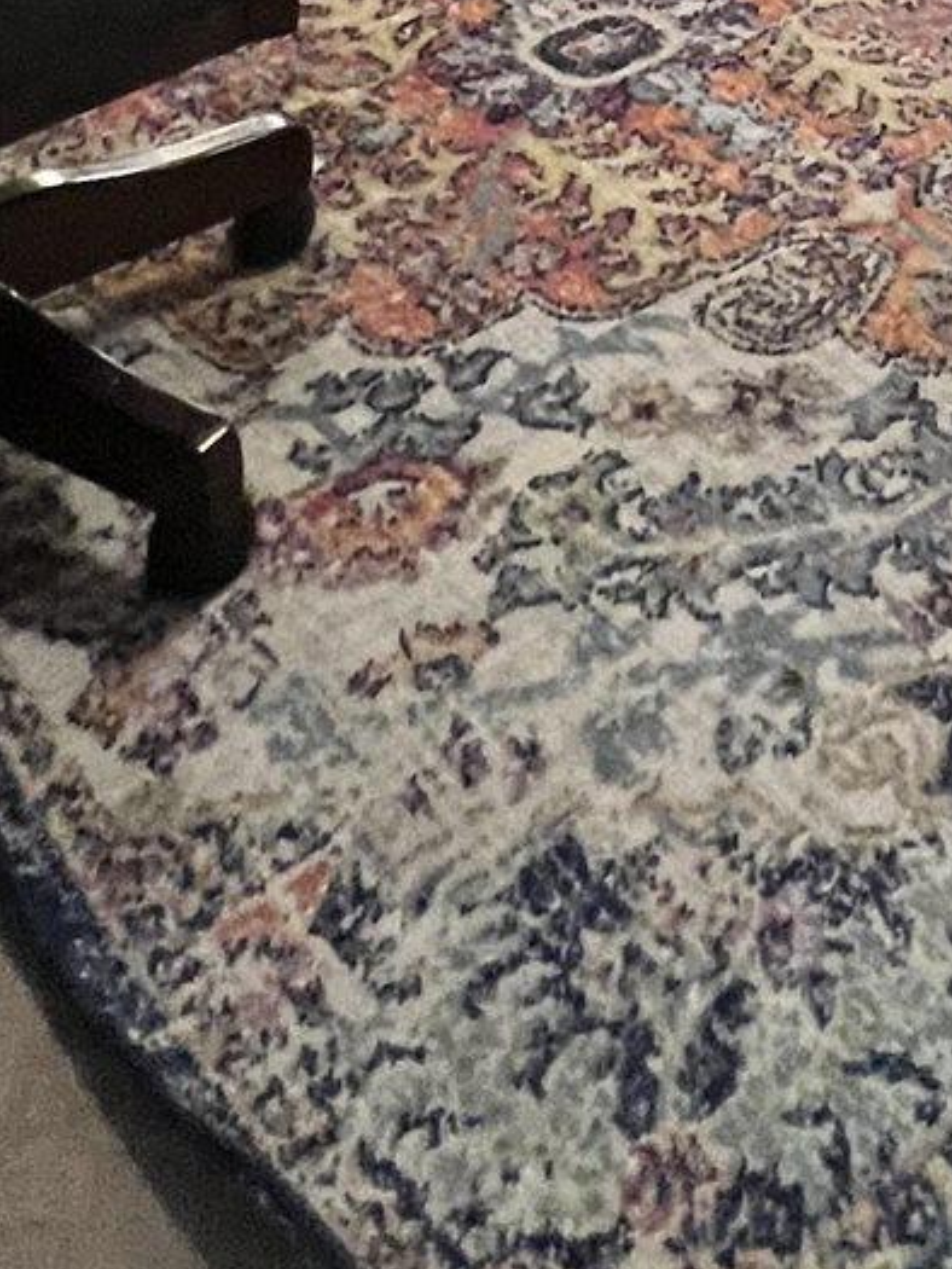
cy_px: -955
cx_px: 1039
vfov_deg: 22.2
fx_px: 2089
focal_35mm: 57
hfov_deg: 24.1
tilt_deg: -5.0
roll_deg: -0.8
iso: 400
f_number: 1.8
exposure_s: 1/60
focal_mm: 1.57
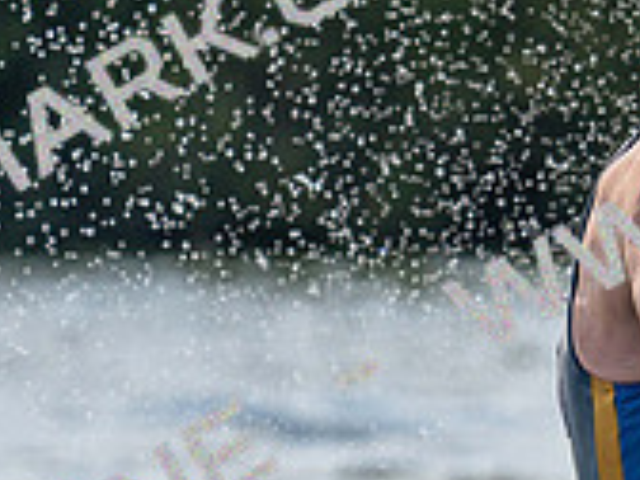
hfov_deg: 1.7
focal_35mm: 1134
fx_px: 20966
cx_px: 914
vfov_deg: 1.3
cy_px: 356
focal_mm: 341
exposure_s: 1/1600
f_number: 6.3
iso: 200
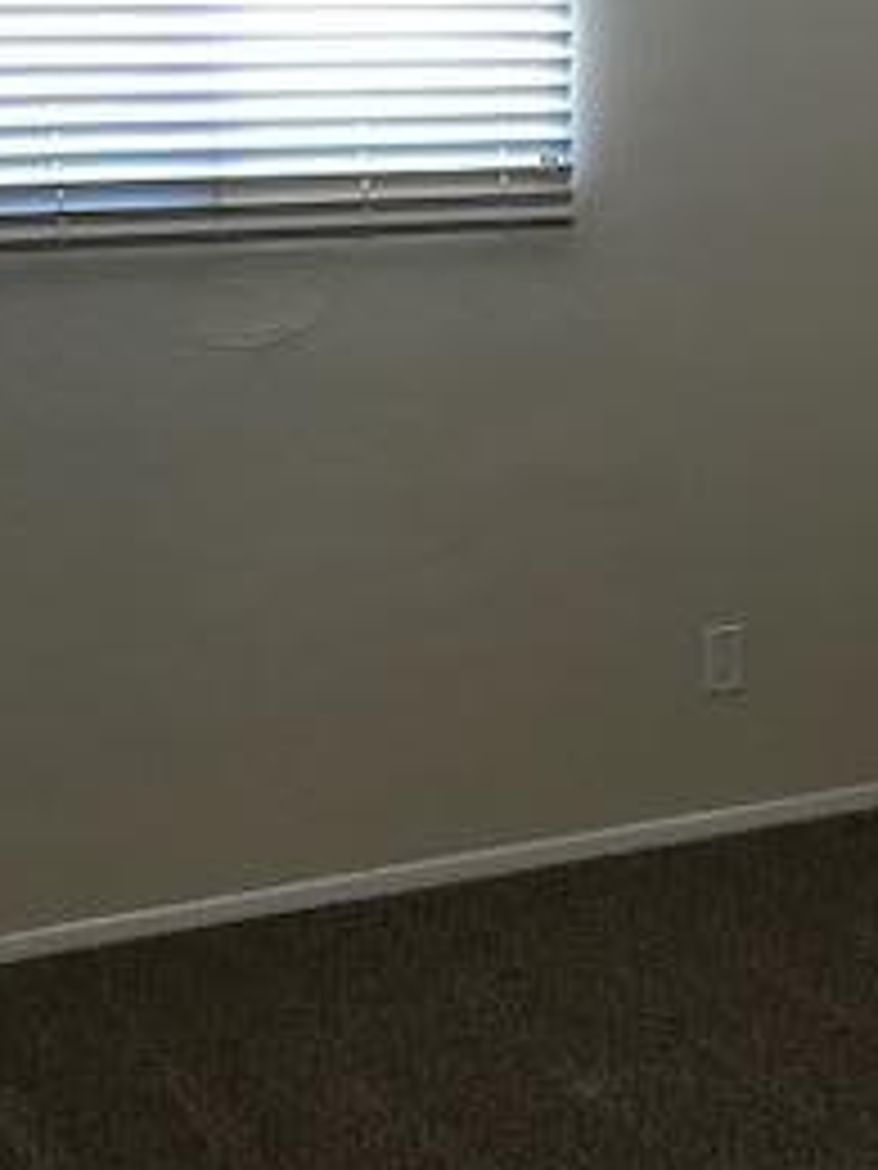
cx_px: 675
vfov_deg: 28.1
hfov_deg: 21.1
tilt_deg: -15.0
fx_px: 2333
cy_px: 644
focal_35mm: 69
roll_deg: +0.7
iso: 40
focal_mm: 3.99
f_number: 1.8
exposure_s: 1/15
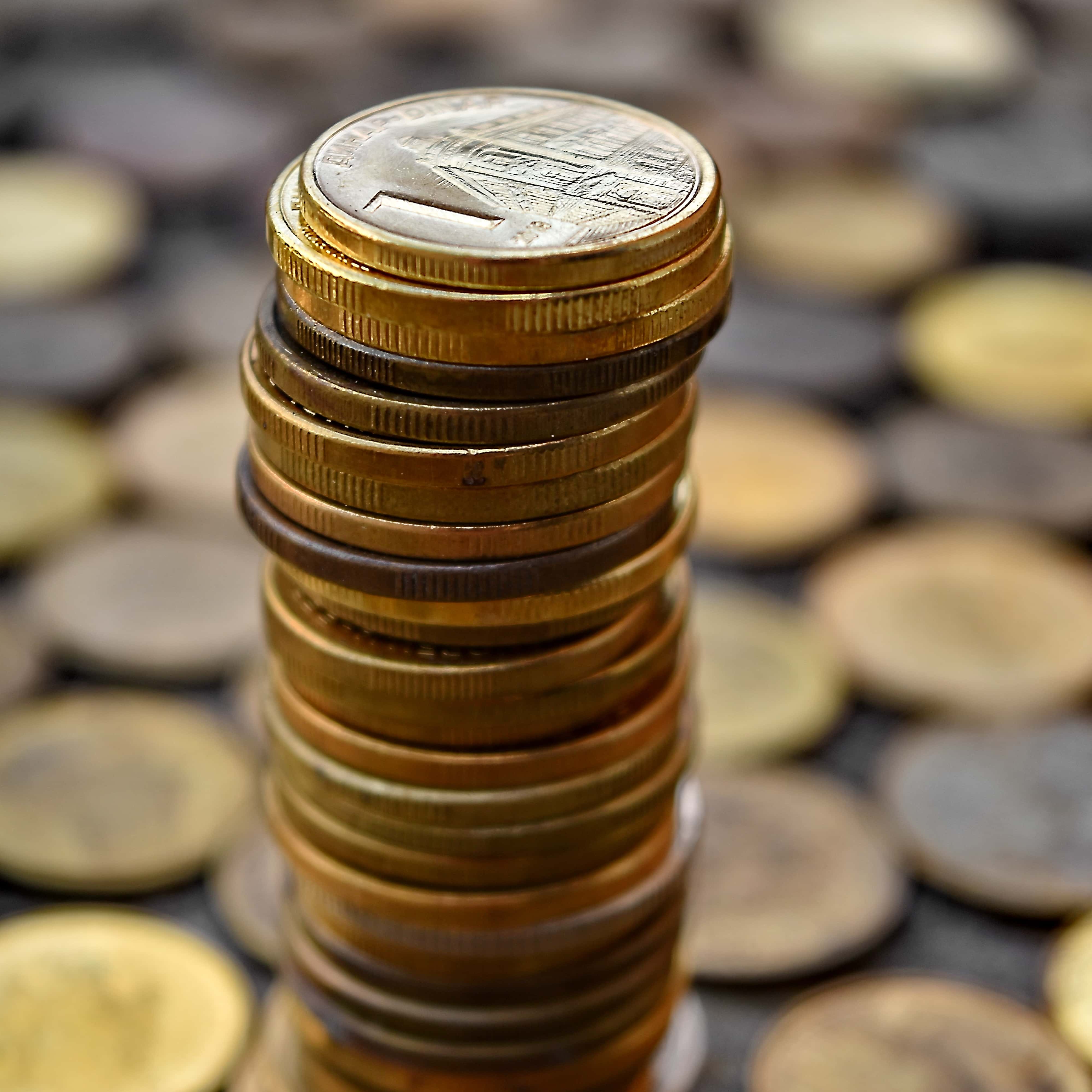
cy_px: 700
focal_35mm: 106
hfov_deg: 16.5
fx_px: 3770
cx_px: 548
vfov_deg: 16.5
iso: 125
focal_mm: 55
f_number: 5.6
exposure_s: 1/160
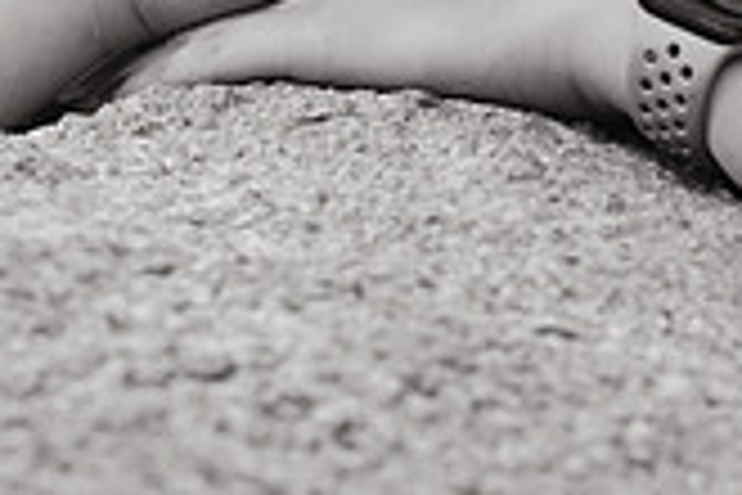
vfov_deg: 8.4
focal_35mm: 158
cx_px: 63
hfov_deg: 12.9
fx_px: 3256
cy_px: -356
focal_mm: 45
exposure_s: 1/160
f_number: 5.3
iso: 1000
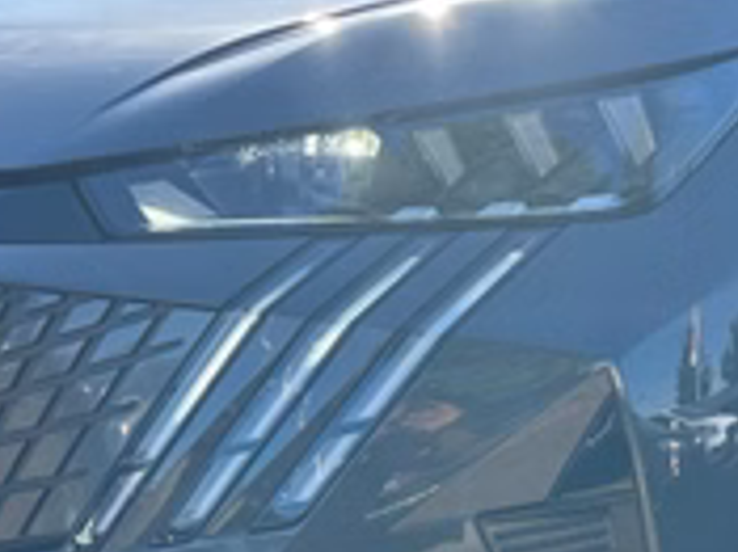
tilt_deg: -11.2
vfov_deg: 16.7
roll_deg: -0.1
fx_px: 1875
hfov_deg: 22.2
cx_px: 443
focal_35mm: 88
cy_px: 400
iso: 80
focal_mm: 6.86
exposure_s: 1/1664
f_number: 1.78
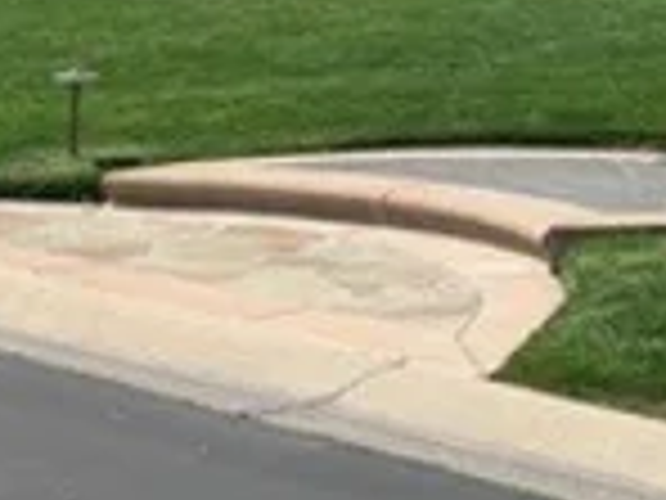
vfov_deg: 10.9
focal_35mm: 131
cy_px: -248
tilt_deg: +3.9
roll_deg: -2.1
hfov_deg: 14.1
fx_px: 2520
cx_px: 1006
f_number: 1.8
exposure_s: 1/3650
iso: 25
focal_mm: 4.25
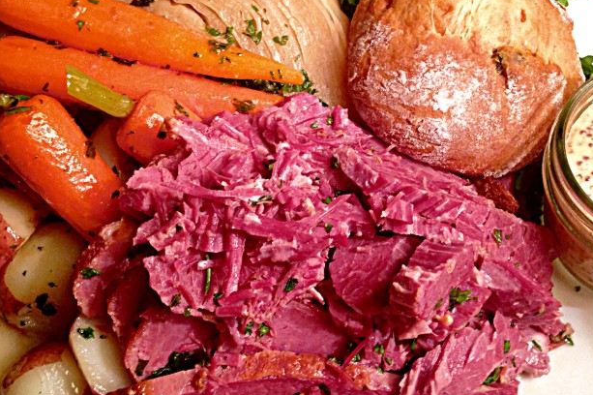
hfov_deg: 46.4
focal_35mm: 42
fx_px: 691
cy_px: 173
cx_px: 284
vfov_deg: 31.8
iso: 125
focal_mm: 4.12
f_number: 2.4
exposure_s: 1/20
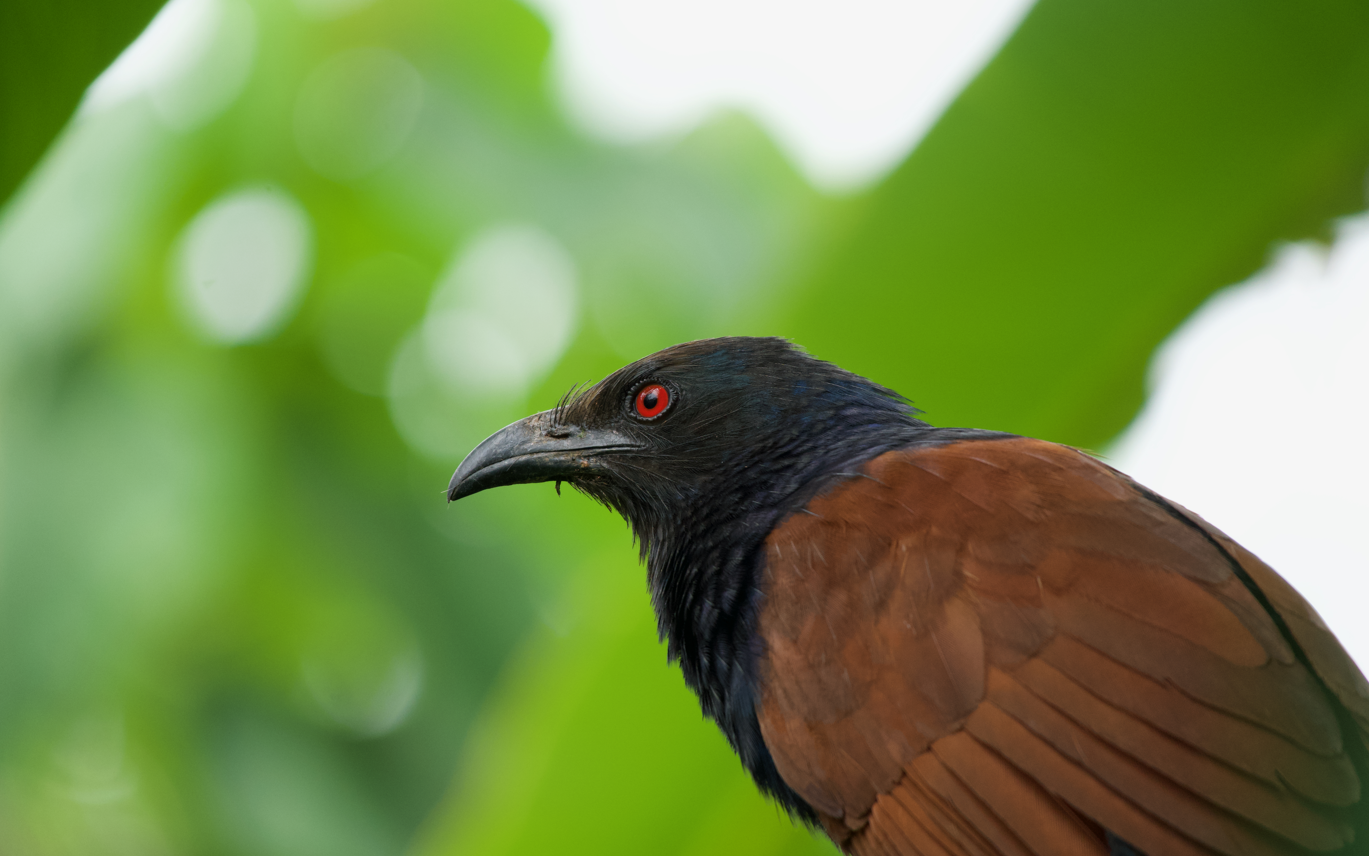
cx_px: 685
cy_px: 429
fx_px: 19997
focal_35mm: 536
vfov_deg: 2.5
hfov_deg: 3.9
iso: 800
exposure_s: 1/500
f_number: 6.3
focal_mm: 350
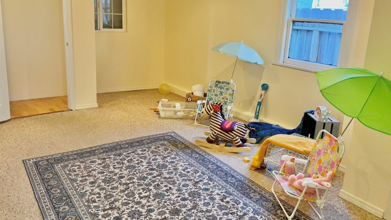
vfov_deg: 36.6
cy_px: 92
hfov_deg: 61.0
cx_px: 195
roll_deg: -3.0
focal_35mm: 32
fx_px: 332
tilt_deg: -14.0
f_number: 1.8
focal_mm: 3
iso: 20
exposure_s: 1/60
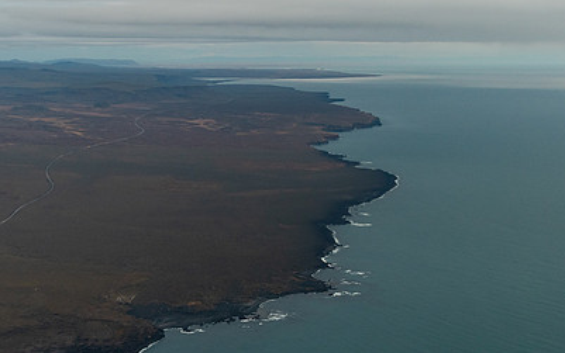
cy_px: 214
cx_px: 311
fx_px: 863
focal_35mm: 56
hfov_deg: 36.2
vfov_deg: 23.1
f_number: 3.5
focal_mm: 18
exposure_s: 1/50
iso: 400
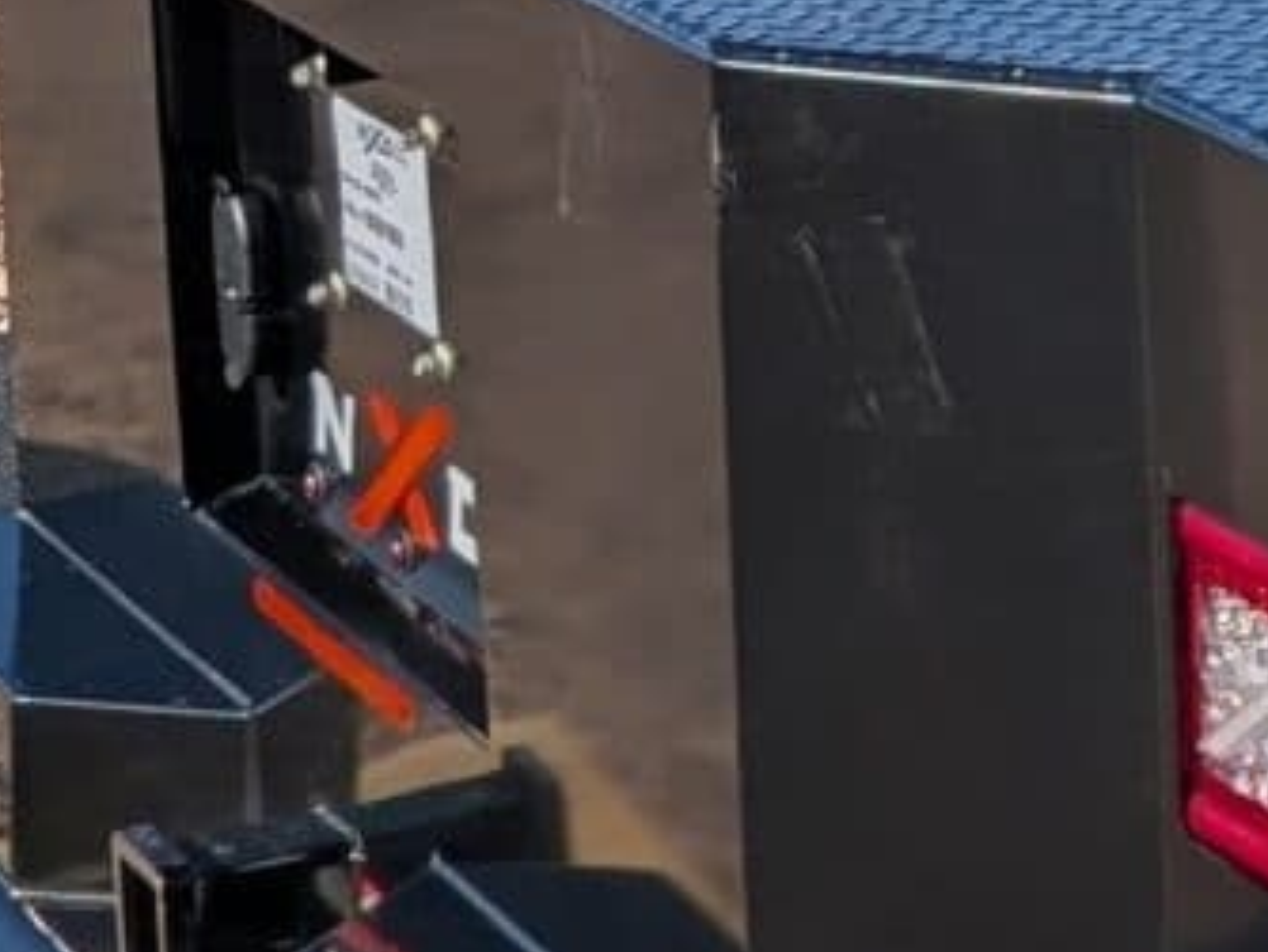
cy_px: -671
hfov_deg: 9.7
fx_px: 6745
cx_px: 2889
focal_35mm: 184
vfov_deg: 7.9
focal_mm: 6.9
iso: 20
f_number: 1.68
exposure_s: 1/2268
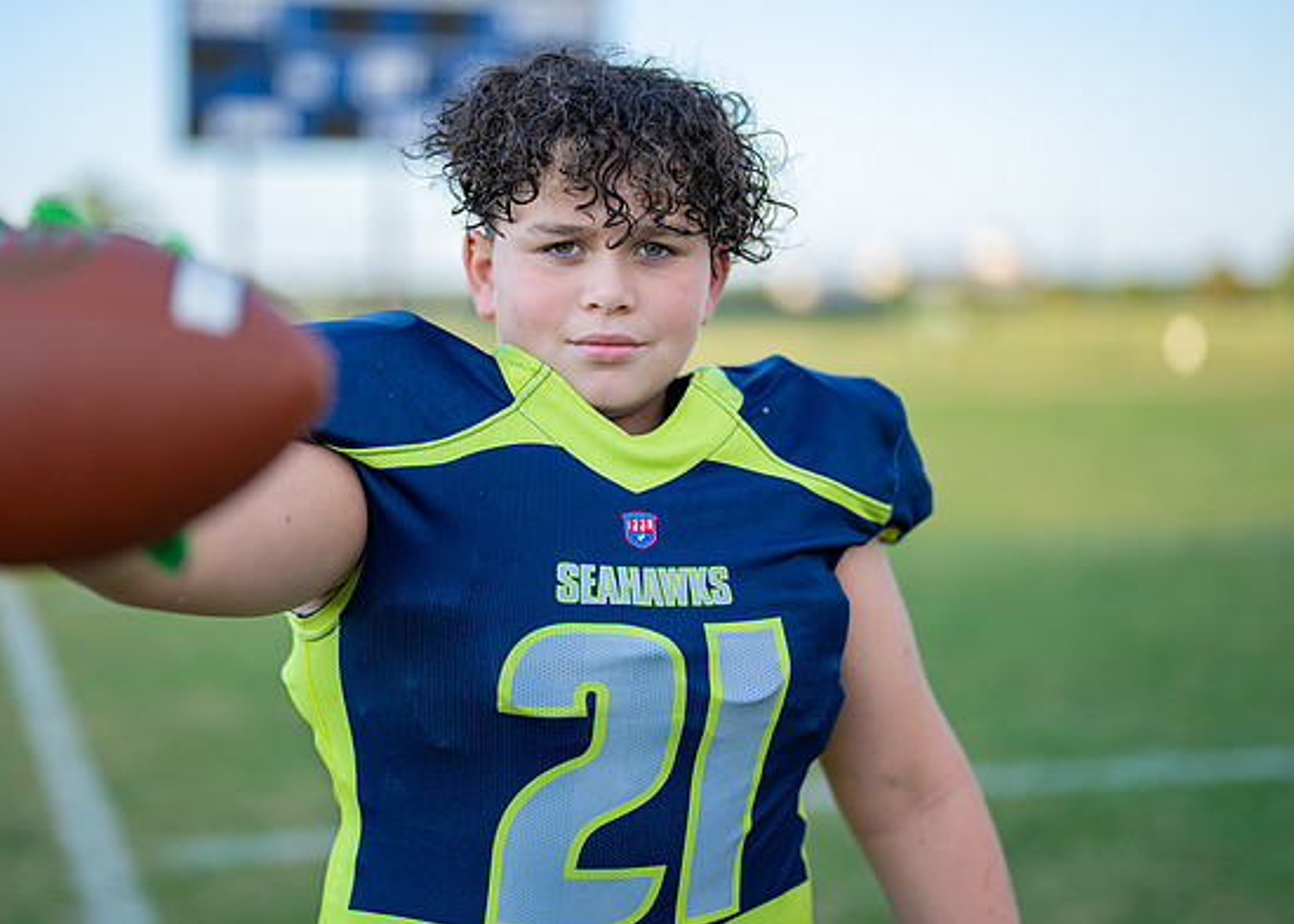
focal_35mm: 63
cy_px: 421
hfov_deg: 31.2
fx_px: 2316
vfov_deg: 22.6
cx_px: 592
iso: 100
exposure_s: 1/2000
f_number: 1.2
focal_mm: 50
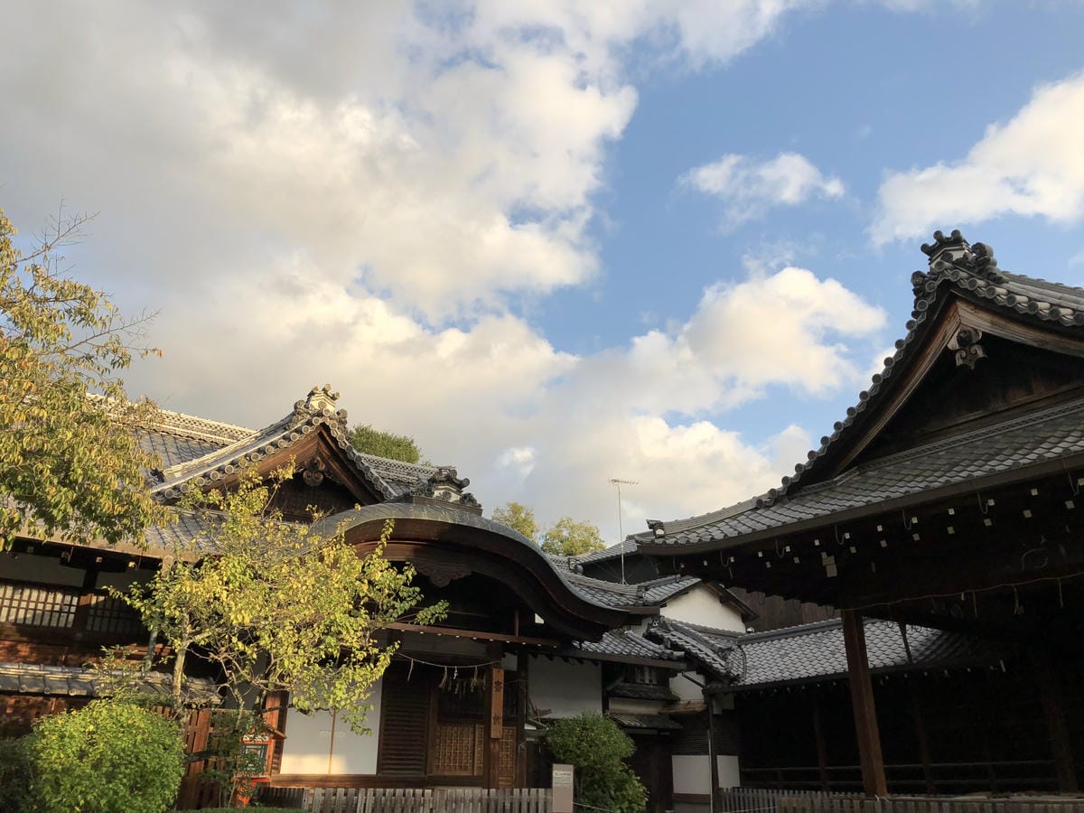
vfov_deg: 48.2
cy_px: 406
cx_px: 542
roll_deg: -1.2
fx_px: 908
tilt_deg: +21.5
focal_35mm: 29
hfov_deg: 61.7
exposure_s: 1/796
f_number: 1.8
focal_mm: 3.99
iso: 20
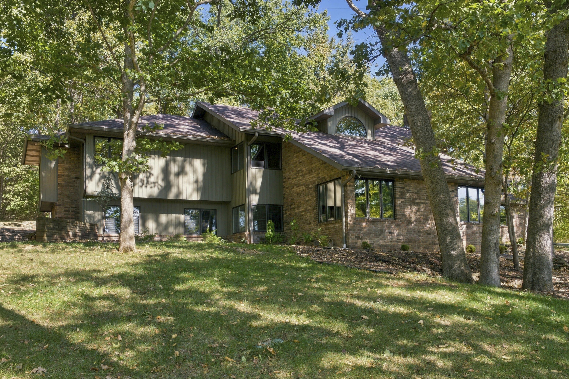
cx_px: 284
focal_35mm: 30
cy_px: 190
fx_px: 474
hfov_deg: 61.9
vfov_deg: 43.6
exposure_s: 1/125
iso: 320
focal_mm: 20
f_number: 9
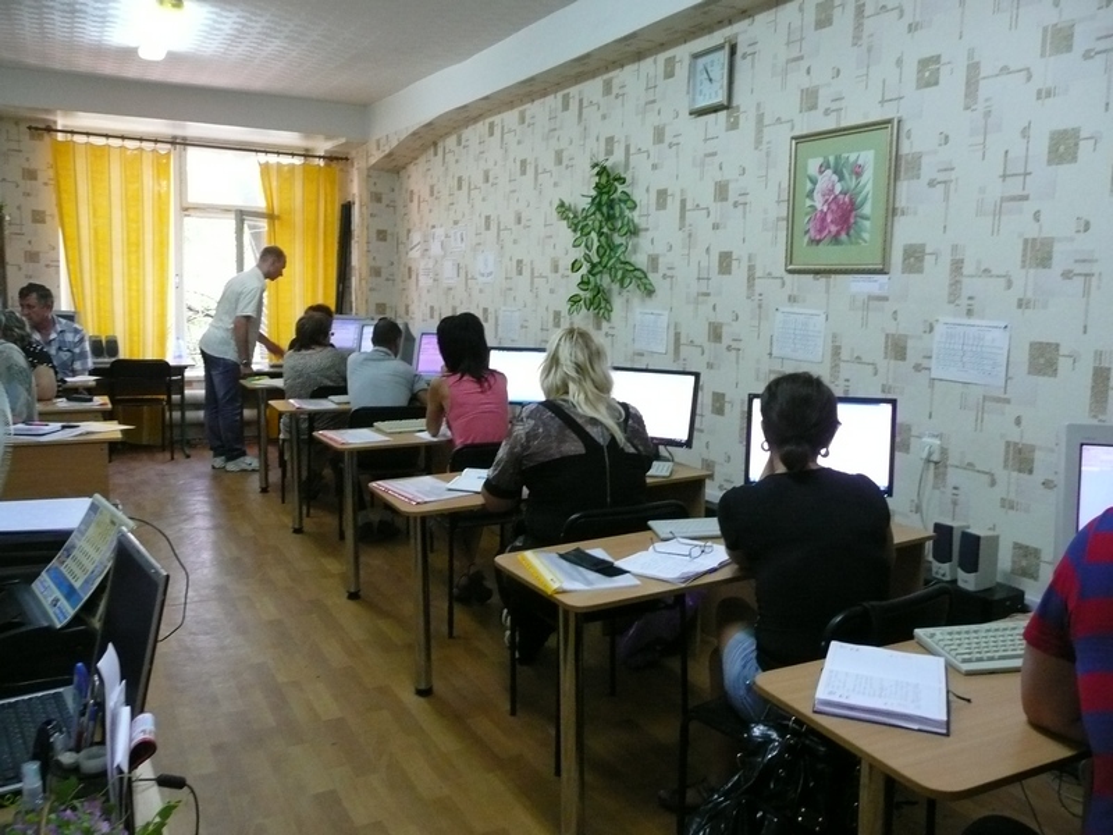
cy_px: 418
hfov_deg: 63.4
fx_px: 900
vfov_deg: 49.7
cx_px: 556
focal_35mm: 28
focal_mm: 4.6
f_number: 3.3
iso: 400
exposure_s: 1/20
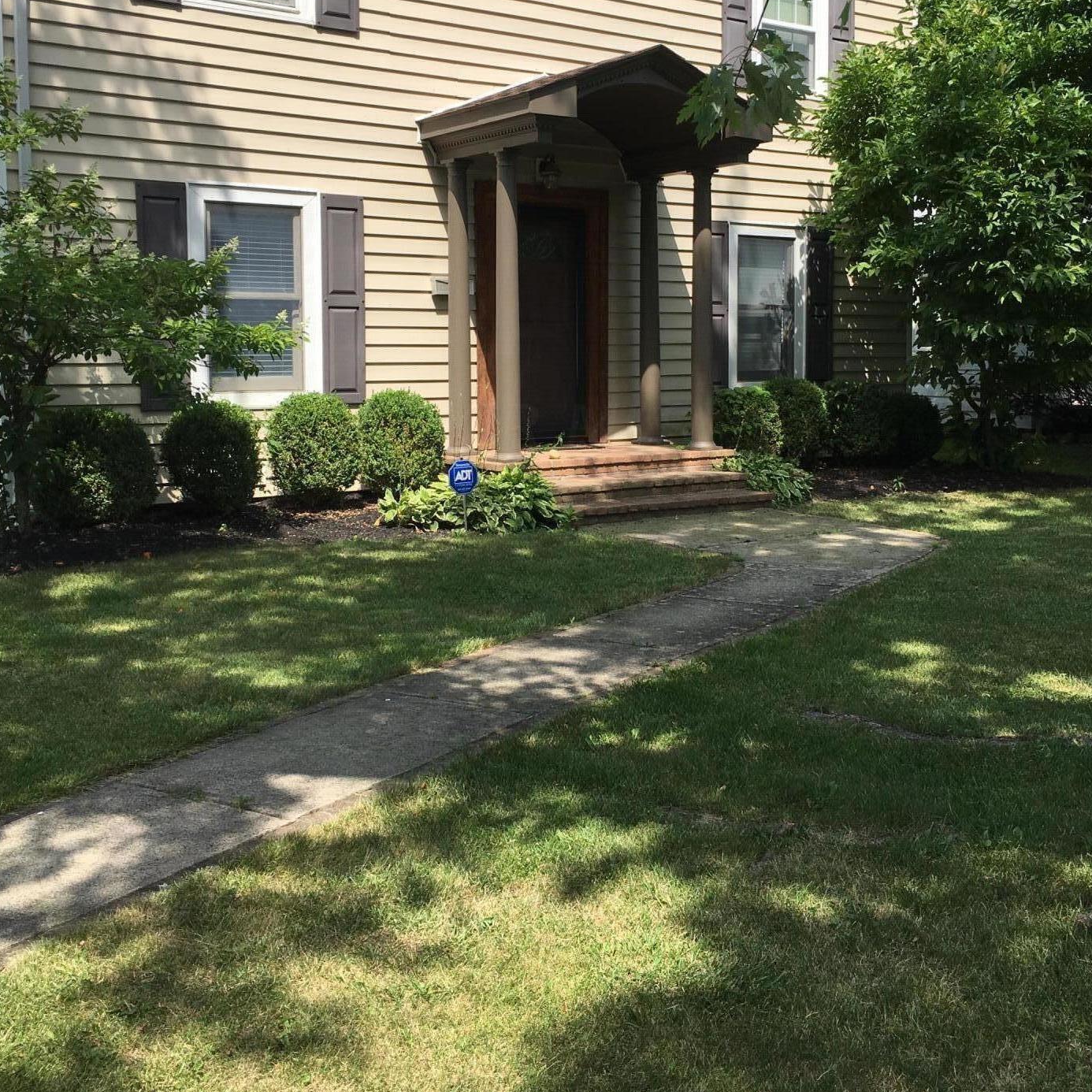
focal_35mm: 37
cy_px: 428
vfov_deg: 44.7
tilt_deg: -3.5
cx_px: 576
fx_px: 1321
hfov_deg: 44.9
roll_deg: -0.5
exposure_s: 1/1083
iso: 25
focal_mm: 4.15
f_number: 2.2
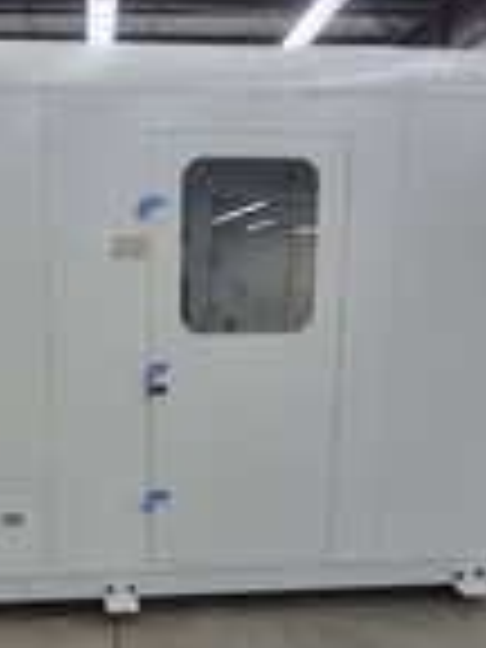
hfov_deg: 38.1
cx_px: 94
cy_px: 405
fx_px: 674
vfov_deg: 50.8
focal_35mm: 36
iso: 100
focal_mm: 1.74
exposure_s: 1/60
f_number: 2.2
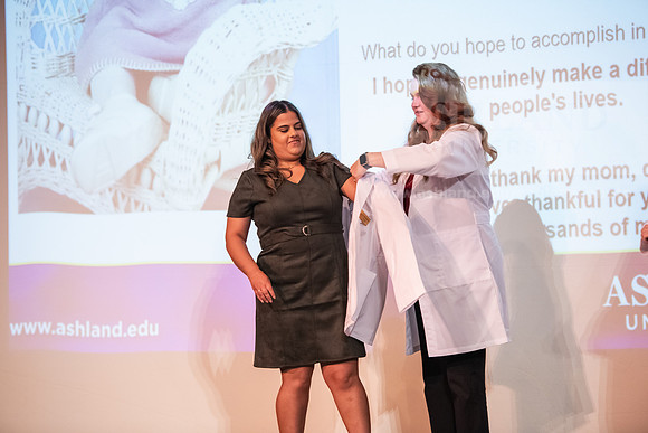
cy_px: 216
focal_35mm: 135
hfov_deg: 15.2
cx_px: 324
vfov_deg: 10.2
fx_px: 2430
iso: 4000
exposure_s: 1/200
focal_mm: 135
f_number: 3.2
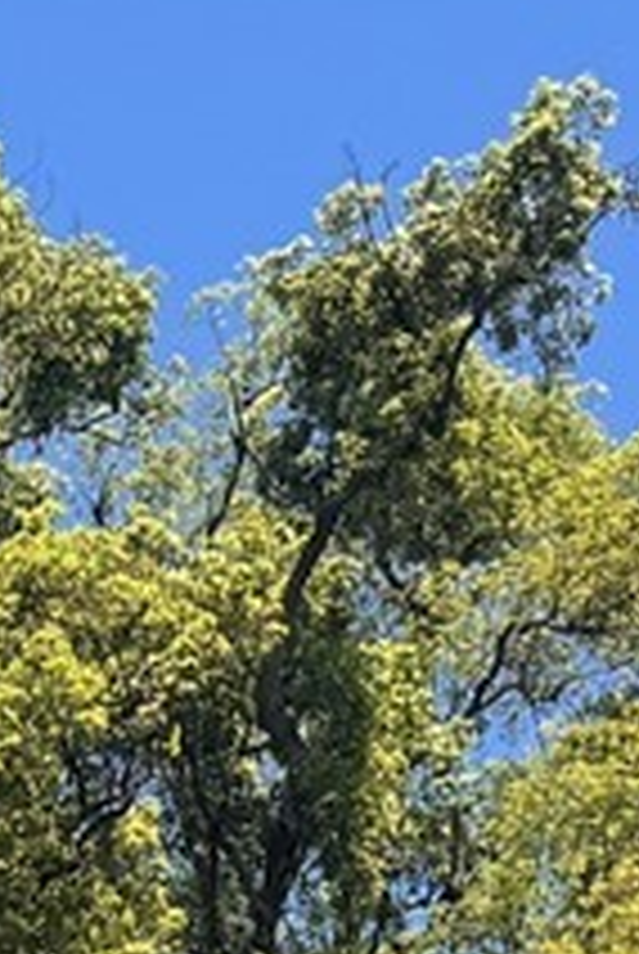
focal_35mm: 188
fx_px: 4989
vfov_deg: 9.6
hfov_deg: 7.2
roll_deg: +1.8
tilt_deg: +4.7
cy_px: 2344
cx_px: -418
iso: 80
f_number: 1.78
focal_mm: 6.76
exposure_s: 1/3247
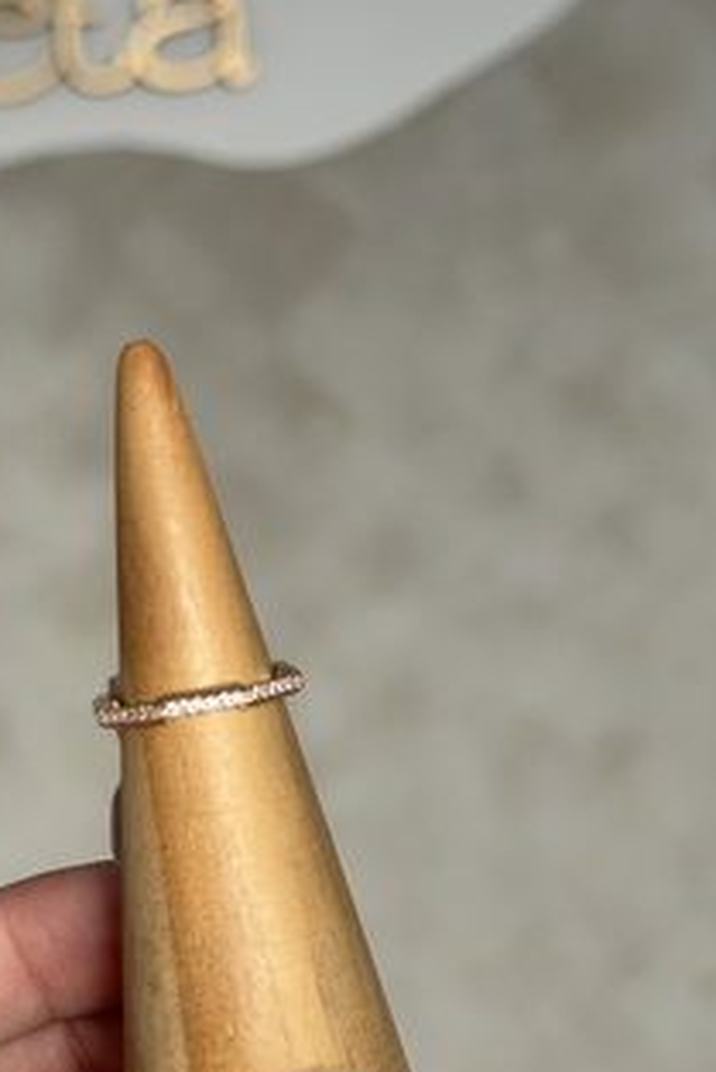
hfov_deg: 16.0
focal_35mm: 85
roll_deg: +3.1
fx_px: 2533
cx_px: 147
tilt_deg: -1.0
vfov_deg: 23.9
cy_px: 557
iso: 64
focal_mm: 6.76
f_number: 1.78
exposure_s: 1/153
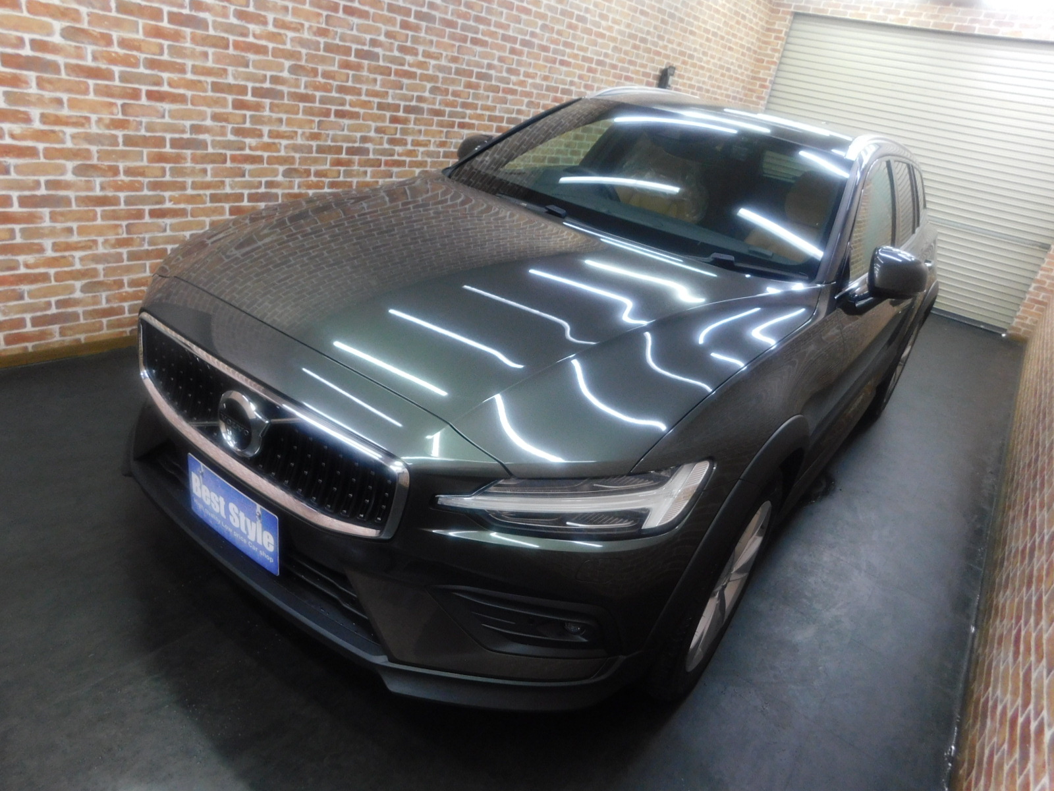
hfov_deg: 73.9
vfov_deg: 58.9
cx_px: 527
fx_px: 700
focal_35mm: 23
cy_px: 396
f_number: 3
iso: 250
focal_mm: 4
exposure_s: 1/30
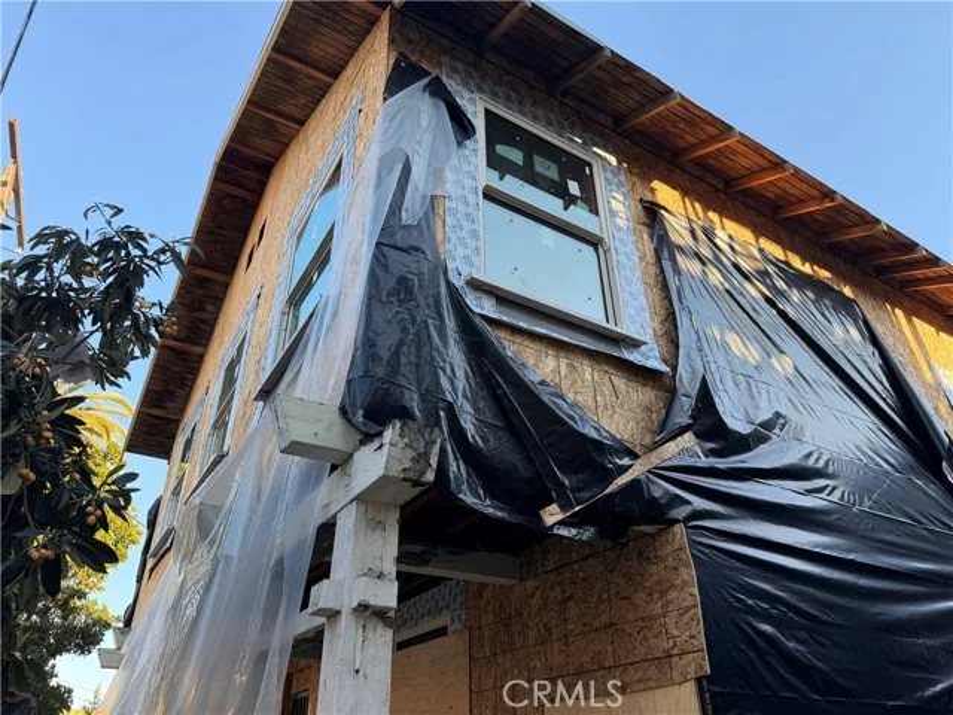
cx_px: 476
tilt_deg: +31.0
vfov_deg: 56.8
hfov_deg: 71.6
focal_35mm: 24
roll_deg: +0.9
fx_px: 661
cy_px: 358
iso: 100
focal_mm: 6.76
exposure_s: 1/478
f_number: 1.78
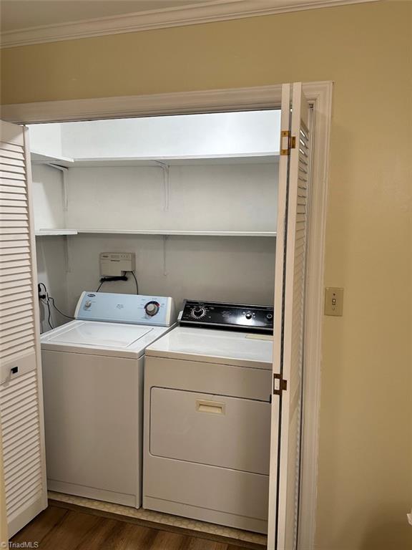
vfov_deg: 67.3
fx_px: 413
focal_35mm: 26
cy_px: 275
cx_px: 206
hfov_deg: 53.1
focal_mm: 5.7
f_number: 1.5
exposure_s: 1/120
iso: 125
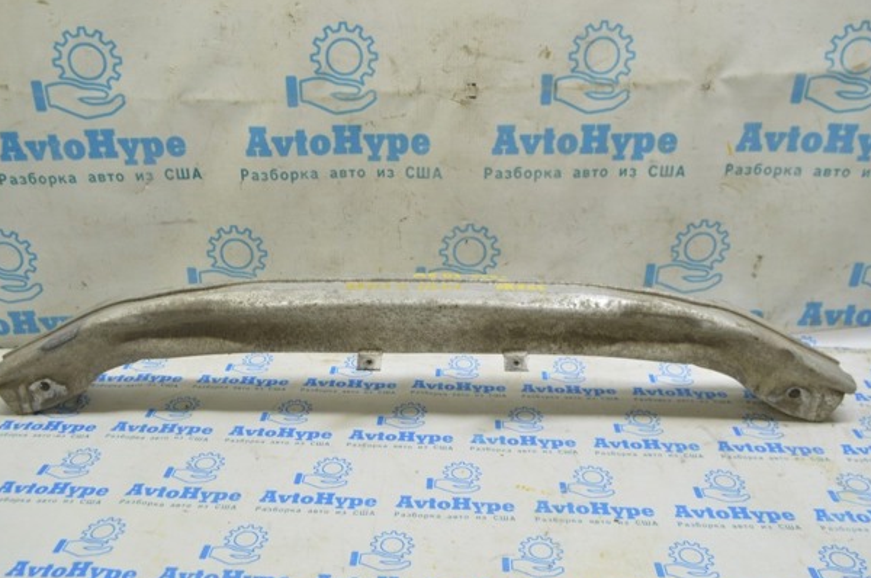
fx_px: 773
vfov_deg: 41.0
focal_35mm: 32
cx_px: 414
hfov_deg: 58.8
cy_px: 301
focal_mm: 20
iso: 400
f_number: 5.6
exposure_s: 1/20
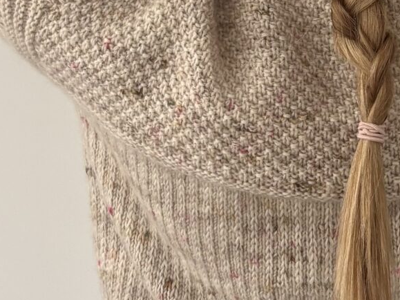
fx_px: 1329
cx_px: 329
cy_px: -6
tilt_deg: +4.0
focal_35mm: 115
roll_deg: -0.7
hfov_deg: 17.0
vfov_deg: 12.7
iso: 100
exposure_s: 1/121
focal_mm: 5.96
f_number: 1.6
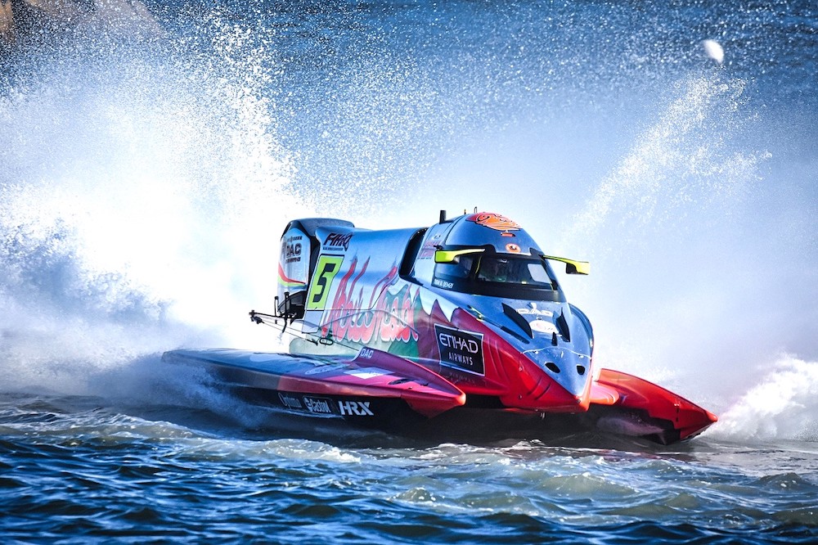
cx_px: 409
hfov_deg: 3.4
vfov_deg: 2.3
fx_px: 13628
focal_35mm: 600
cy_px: 272
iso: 800
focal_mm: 400
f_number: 8
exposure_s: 1/2000
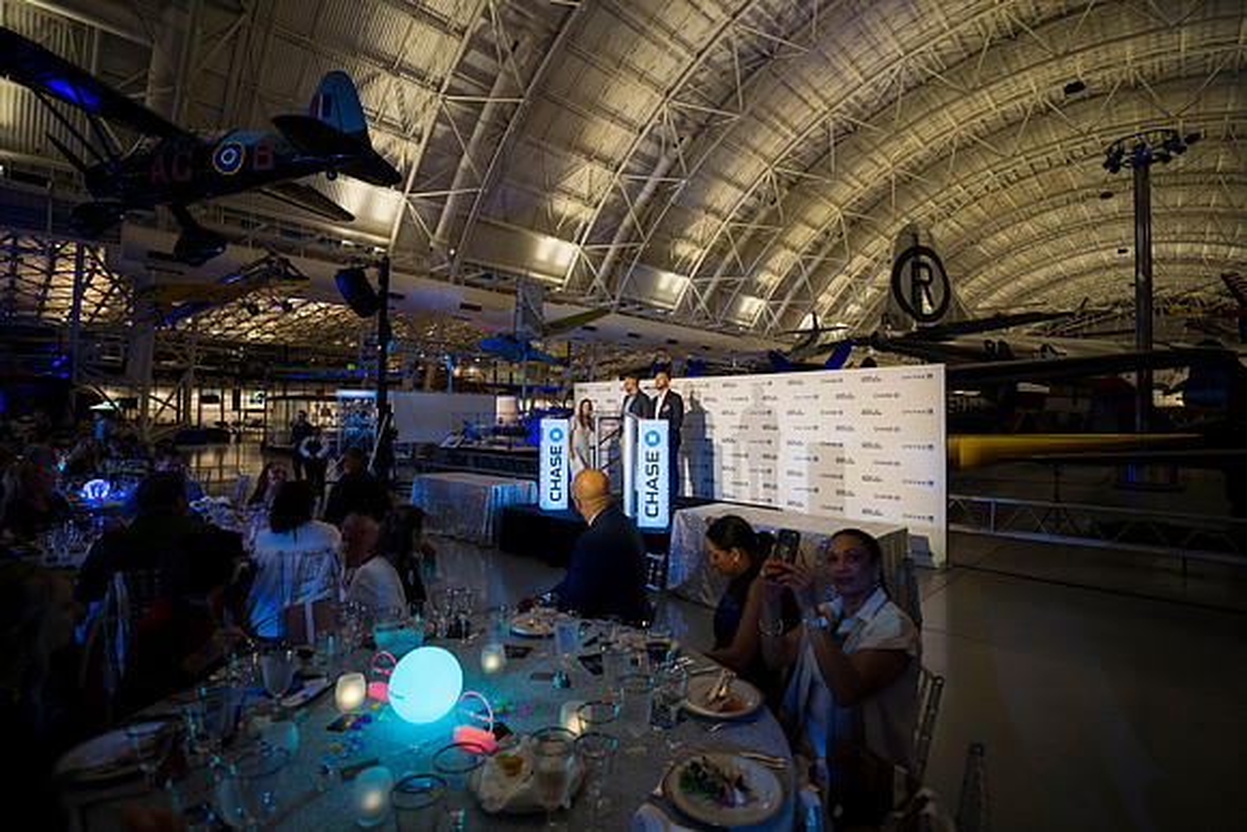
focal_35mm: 16
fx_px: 554
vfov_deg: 73.8
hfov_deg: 96.7
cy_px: 416
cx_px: 624
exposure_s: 1/80
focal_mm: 16
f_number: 2.2
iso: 250
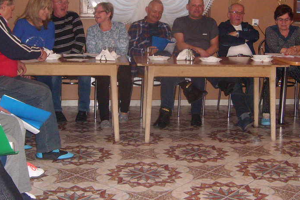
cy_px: 54
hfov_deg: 36.8
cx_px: 166
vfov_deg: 24.8
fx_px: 450
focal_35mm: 54
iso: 300
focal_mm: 5.8
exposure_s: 1/30
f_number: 2.8
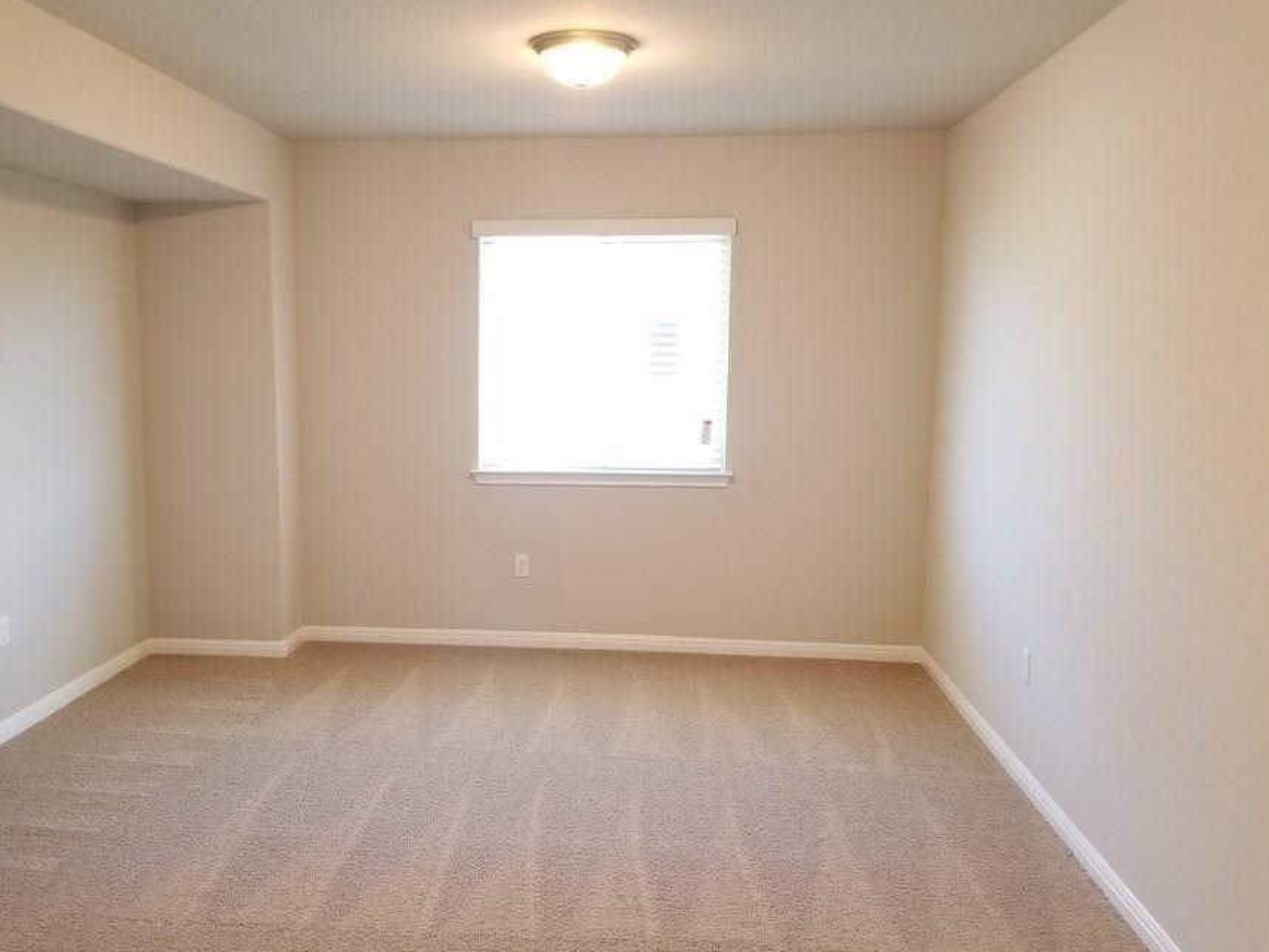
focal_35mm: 31
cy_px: 516
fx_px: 1136
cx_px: 532
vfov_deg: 45.4
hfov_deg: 58.1
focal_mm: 4.25
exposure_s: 1/60
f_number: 1.7
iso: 250
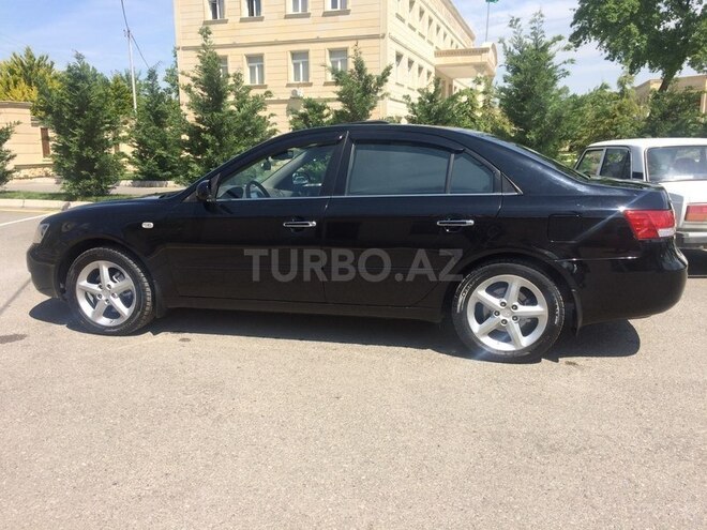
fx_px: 592
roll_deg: +1.2
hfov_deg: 61.7
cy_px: 265
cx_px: 354
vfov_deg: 48.2
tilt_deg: -12.8
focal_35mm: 29
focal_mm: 4.15
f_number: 2.2
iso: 32
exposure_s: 1/1642
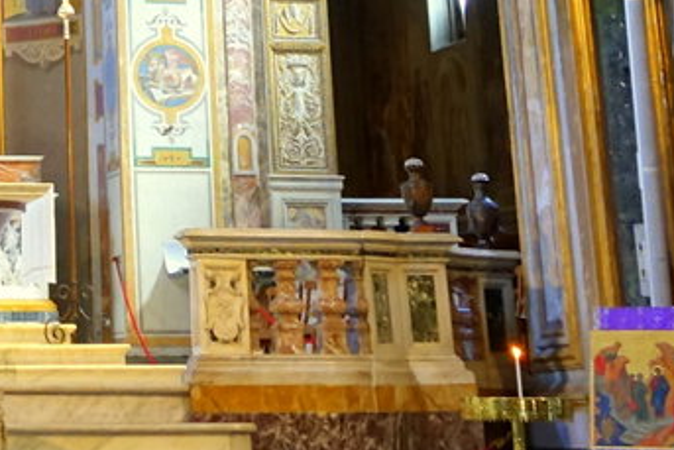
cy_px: -400
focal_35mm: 112
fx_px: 2098
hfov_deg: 17.4
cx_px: -145
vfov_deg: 11.3
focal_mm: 8.8
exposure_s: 1/5
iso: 400
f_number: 4
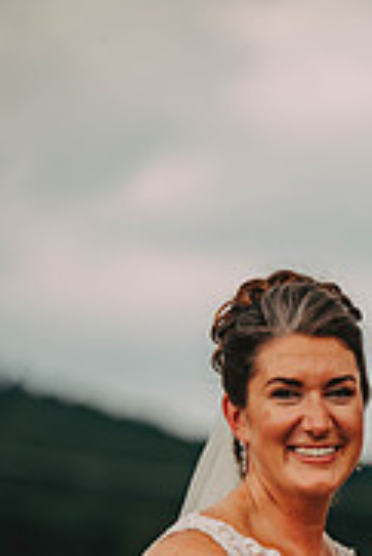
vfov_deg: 6.1
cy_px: 636
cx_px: 446
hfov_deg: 4.1
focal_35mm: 335
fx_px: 5182
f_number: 2.8
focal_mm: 135
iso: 200
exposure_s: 1/1000
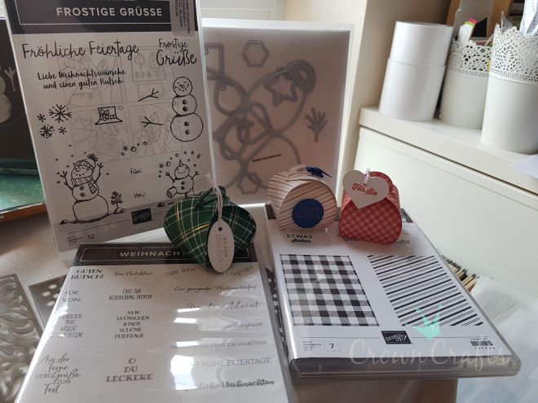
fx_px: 404
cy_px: 202
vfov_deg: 53.1
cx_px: 269
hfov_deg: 67.3
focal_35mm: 26
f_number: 1.7
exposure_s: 1/50
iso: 64
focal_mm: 4.2
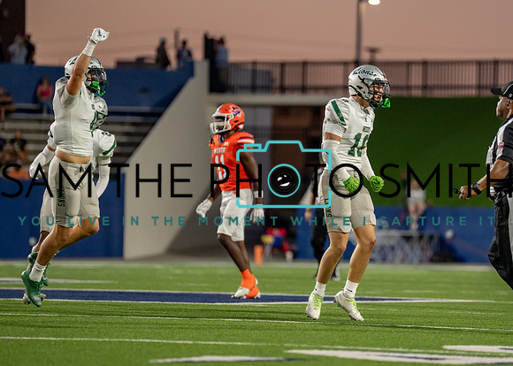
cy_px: 184
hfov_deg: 7.6
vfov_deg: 5.4
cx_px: 344
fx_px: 3883
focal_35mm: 267
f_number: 2.8
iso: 2000
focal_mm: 200
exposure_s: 1/2000
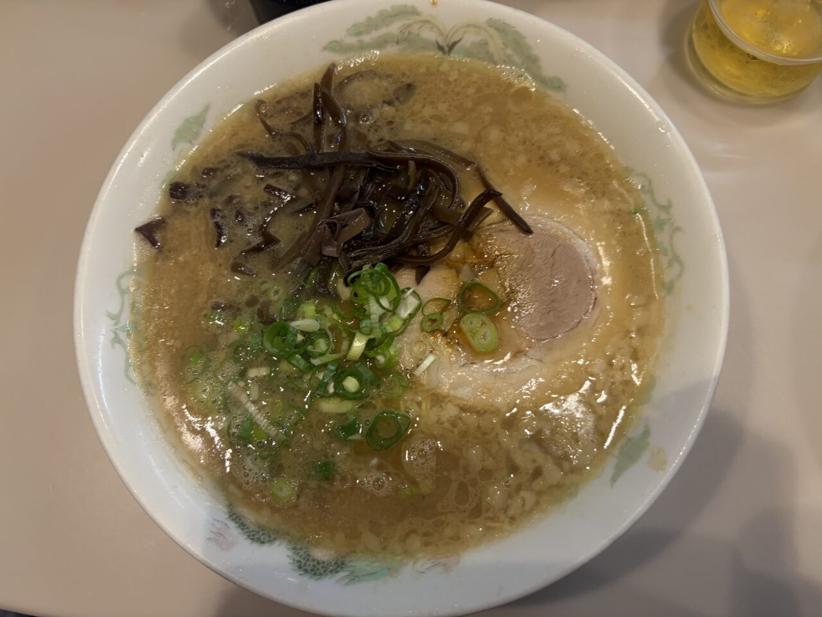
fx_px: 617
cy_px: 308
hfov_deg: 67.3
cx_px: 411
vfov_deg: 53.1
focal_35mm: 26
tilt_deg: -73.8
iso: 100
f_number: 1.6
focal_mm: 5.96
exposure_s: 1/50
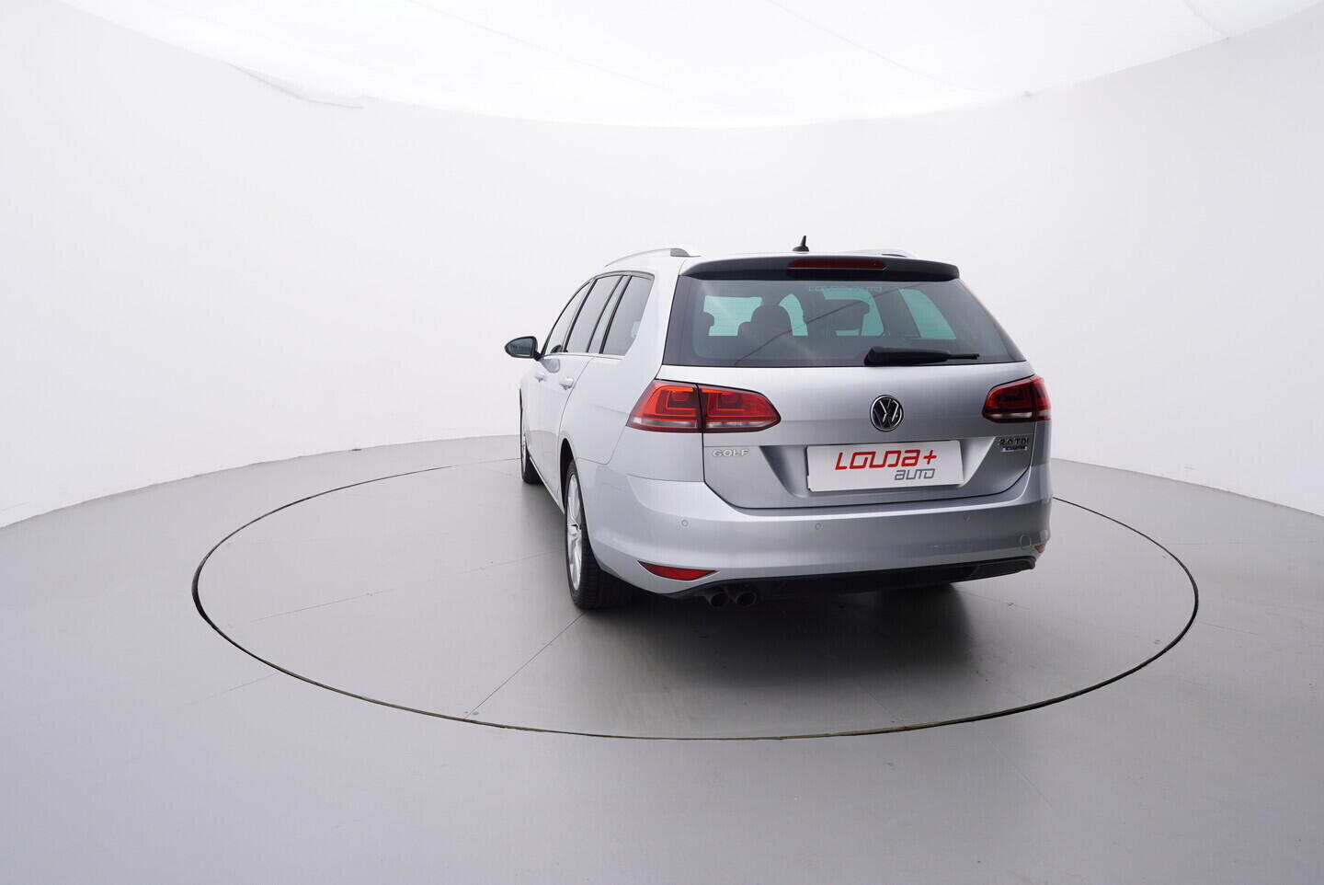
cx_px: 662
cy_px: 442
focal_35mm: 22
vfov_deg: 56.2
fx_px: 828
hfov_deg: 77.3
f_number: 5
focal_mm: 15
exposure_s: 1/80
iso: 200
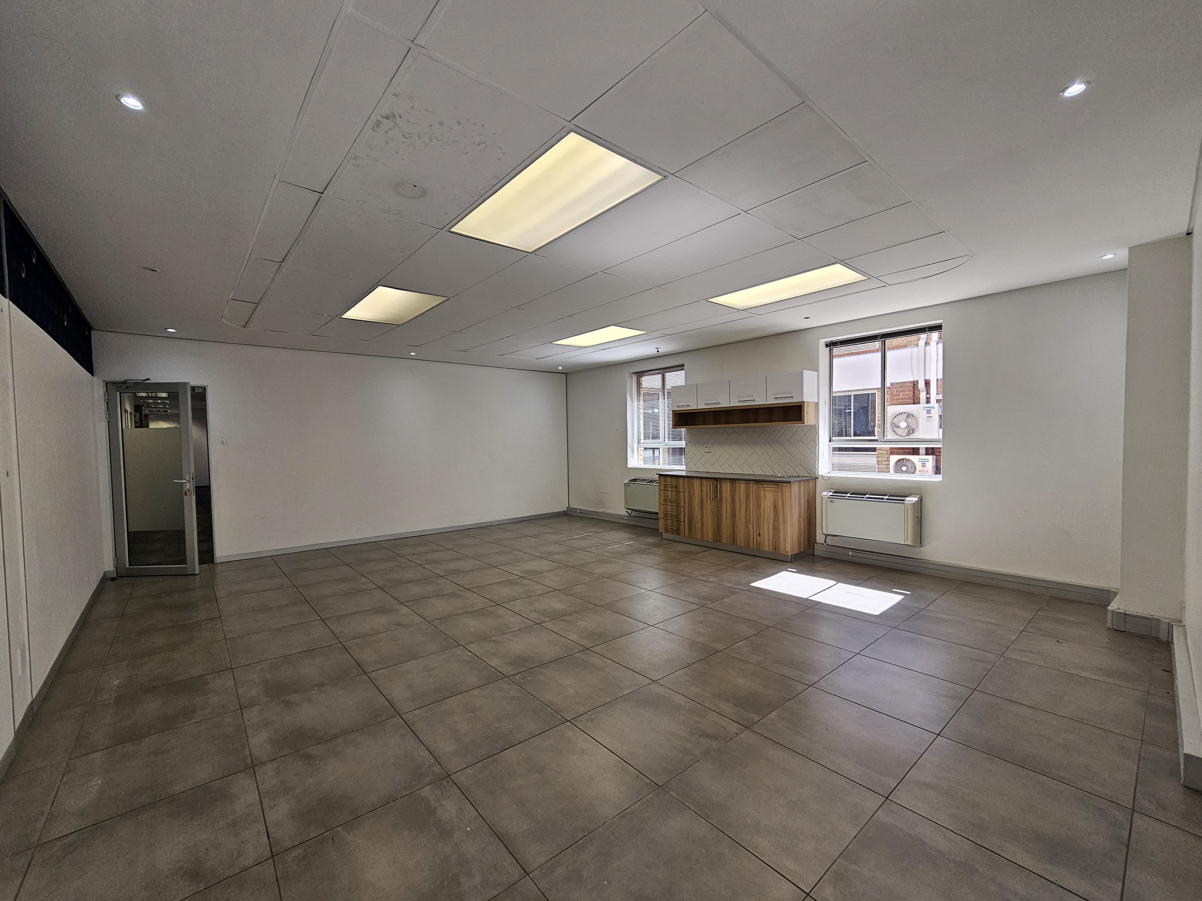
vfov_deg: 89.9
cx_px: 601
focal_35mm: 13
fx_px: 451
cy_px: 450
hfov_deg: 106.2
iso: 100
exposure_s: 1/190
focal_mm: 2.2
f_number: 2.2
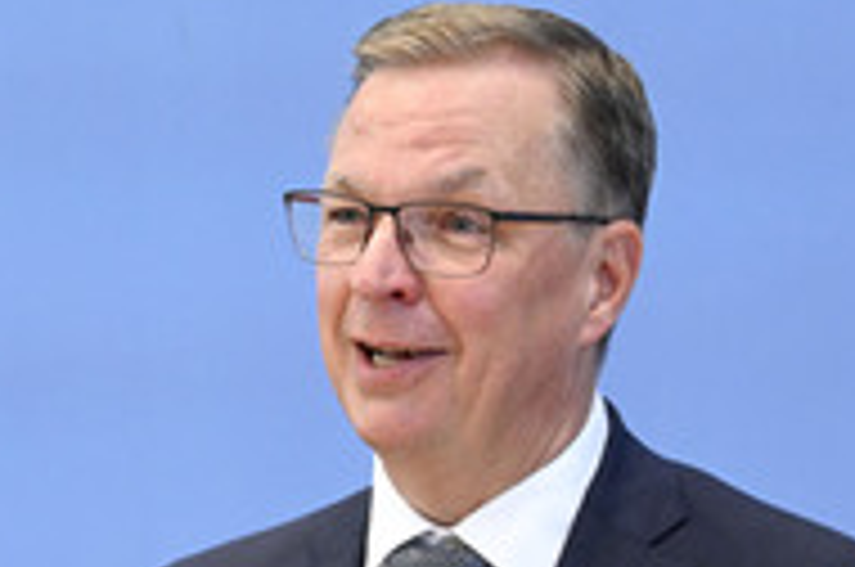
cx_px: -16
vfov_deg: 6.4
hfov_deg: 9.6
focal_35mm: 214
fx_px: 5074
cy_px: 558
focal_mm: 90
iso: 5000
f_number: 5.6
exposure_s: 1/640
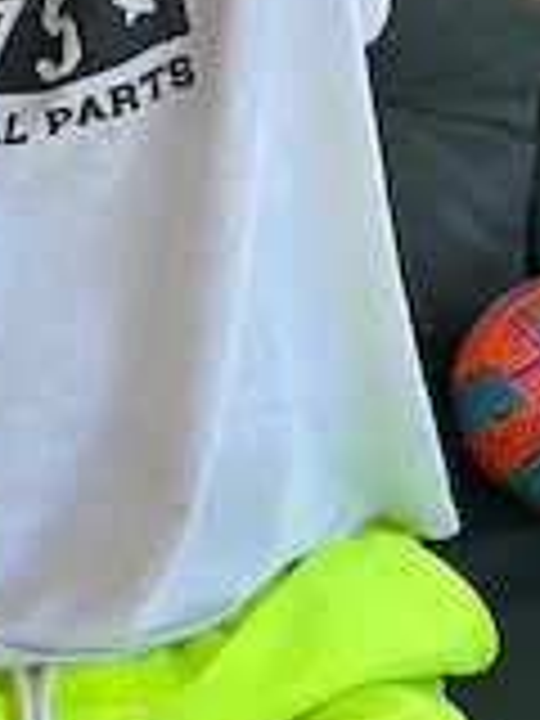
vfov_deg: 25.7
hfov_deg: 18.6
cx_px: -112
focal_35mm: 75
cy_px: 180
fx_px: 1560
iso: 40
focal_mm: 2.71
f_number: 2.2
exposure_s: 1/121
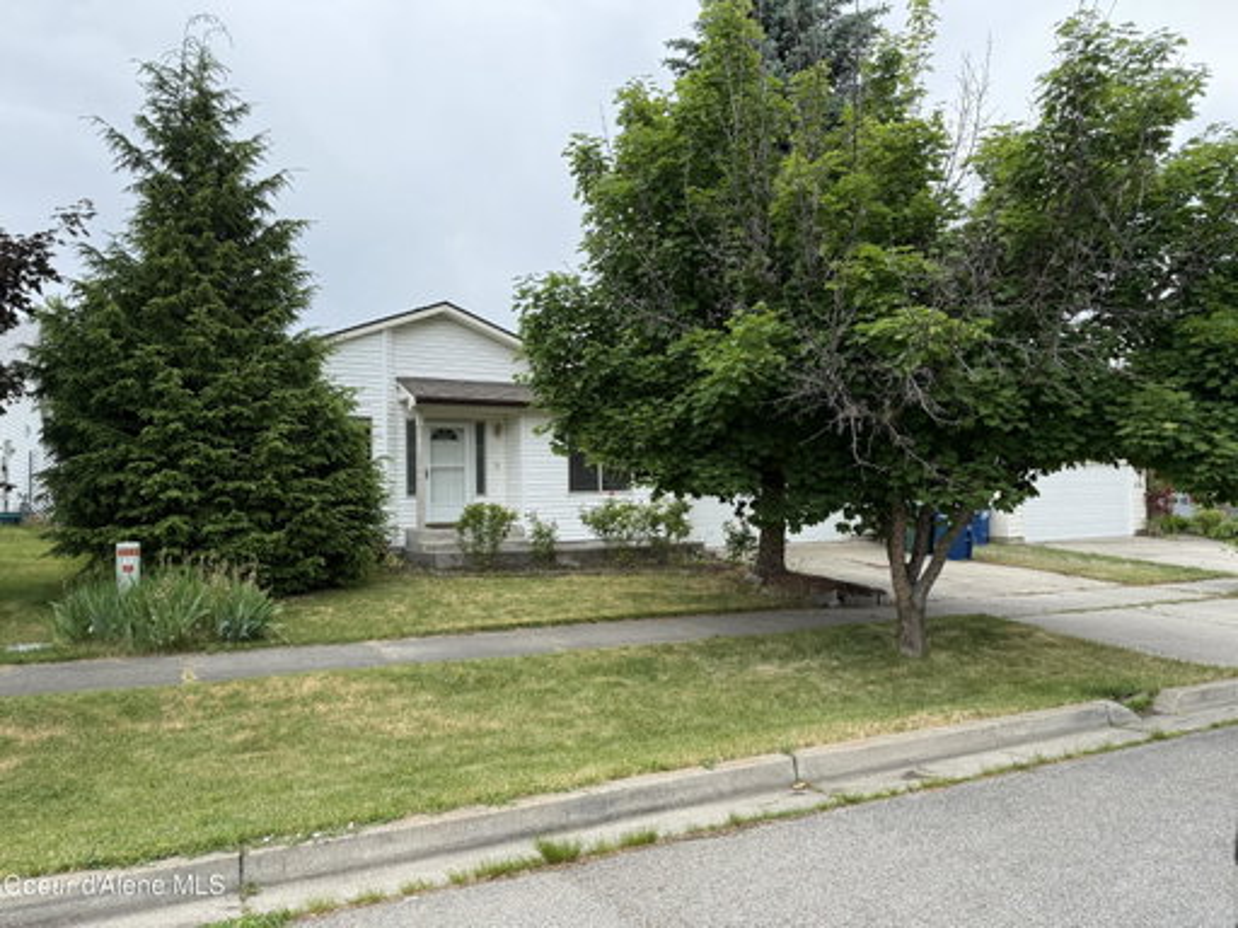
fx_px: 858
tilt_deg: +1.9
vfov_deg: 56.8
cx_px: 619
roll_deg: +1.0
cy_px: 464
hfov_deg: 71.6
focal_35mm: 24
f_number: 1.78
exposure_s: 1/1250
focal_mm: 6.76
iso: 100
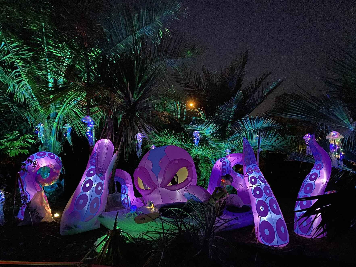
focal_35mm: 26
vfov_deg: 53.1
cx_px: 178
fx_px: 267
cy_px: 134
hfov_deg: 67.3
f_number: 1.8
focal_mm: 4.25
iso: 1000
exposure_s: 1/24
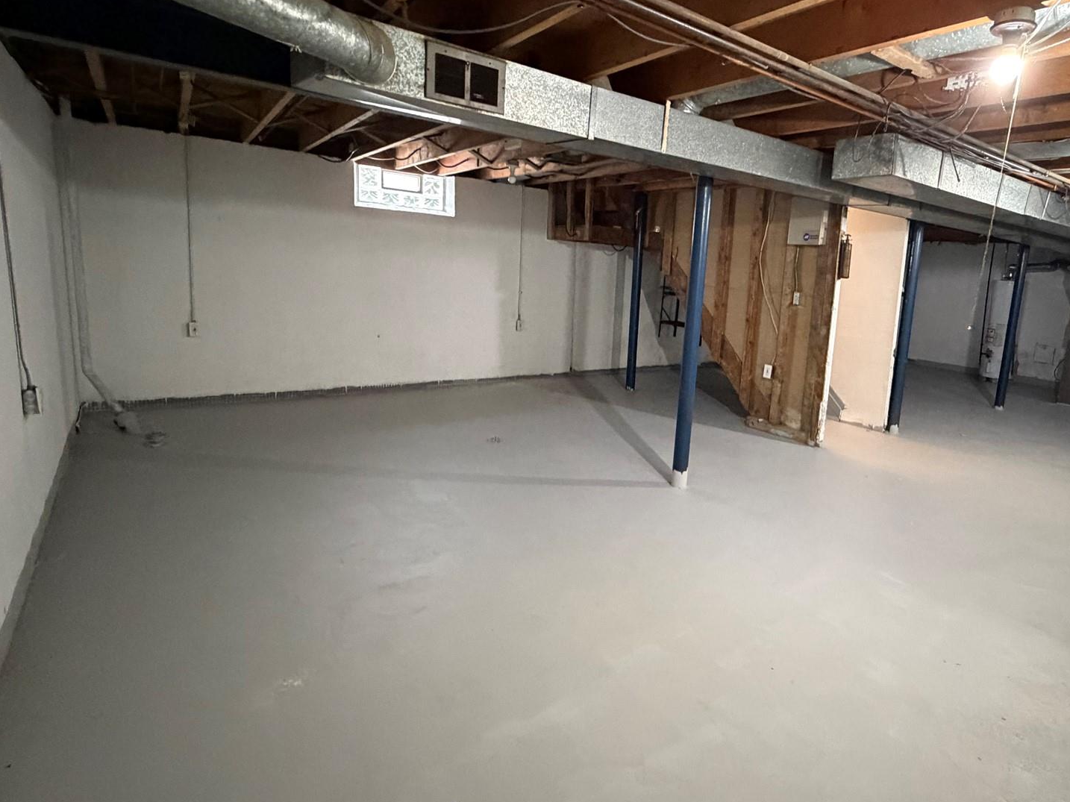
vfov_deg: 65.8
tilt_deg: -9.2
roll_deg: -3.7
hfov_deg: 80.3
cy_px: 366
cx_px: 666
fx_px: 618
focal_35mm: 20
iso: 1000
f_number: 2.2
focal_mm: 2.22
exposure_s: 1/40
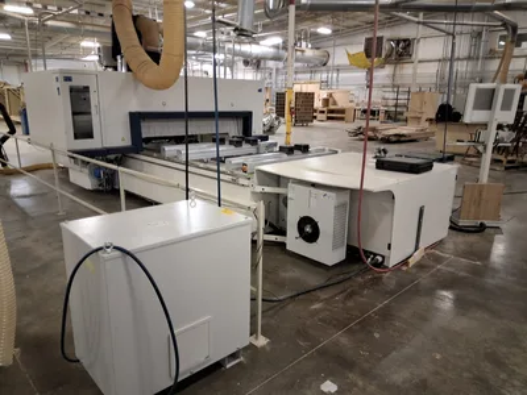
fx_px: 381
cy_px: 198
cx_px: 264
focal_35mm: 25
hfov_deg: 69.4
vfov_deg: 54.9
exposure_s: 1/24
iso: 320
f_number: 2
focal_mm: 3.08
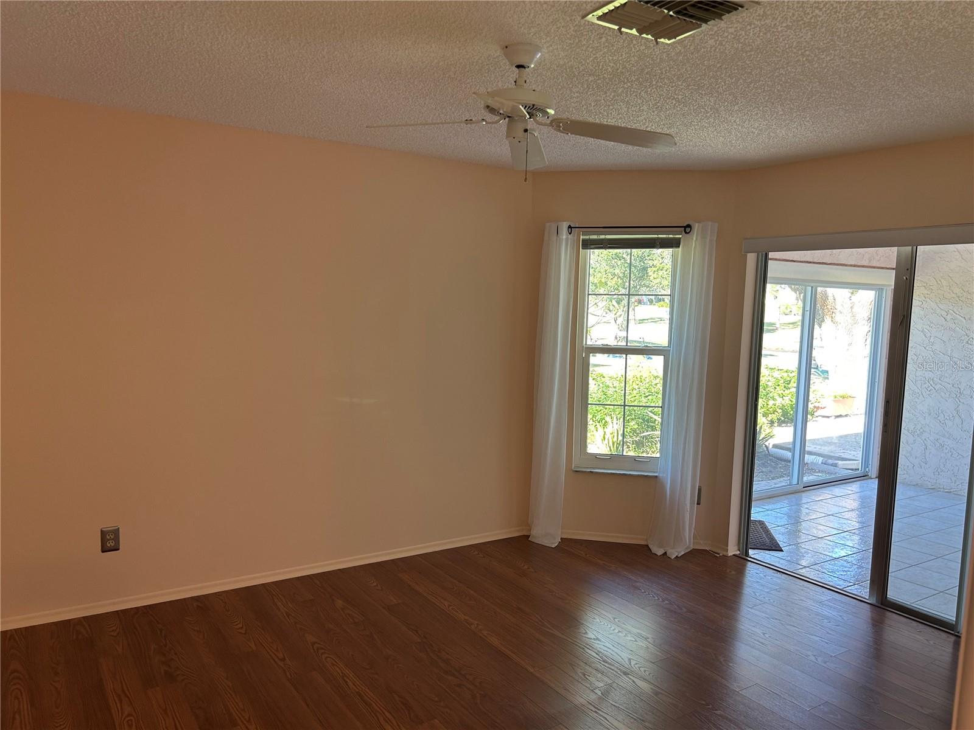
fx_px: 732
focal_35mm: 26
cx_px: 487
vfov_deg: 53.1
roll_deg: -1.5
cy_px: 365
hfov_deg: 67.3
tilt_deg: -6.5
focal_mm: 5.7
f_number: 1.5
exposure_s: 1/60
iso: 80
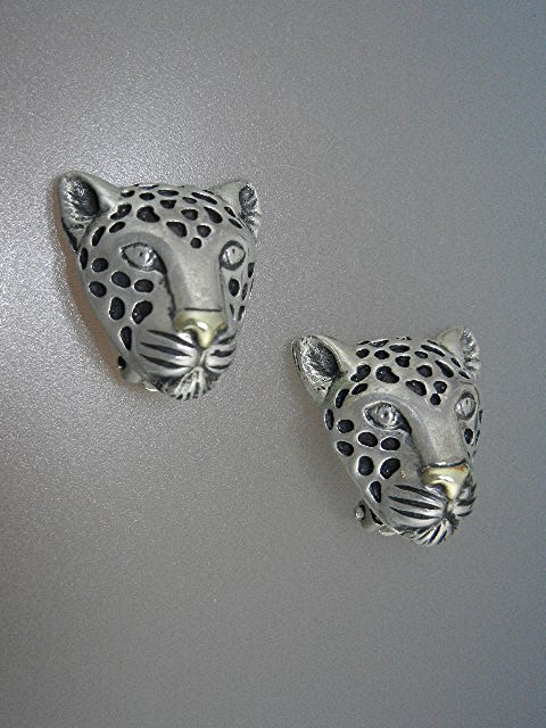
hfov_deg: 24.8
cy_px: 364
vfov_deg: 32.7
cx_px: 273
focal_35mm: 59
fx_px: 1241
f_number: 8
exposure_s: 1/30
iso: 800
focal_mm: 10.6
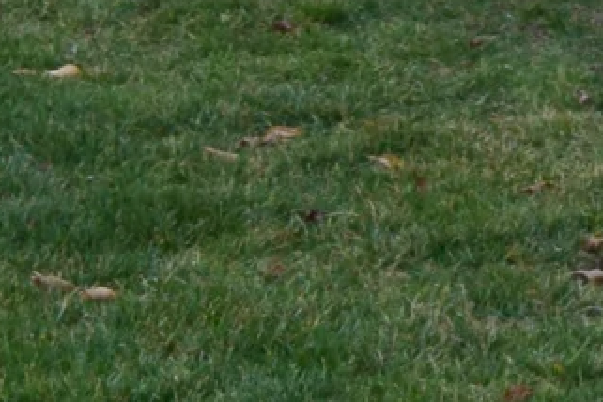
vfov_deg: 5.3
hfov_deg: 6.9
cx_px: 2324
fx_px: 4003
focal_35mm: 239
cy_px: -946
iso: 400
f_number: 9
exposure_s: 1/160
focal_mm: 20
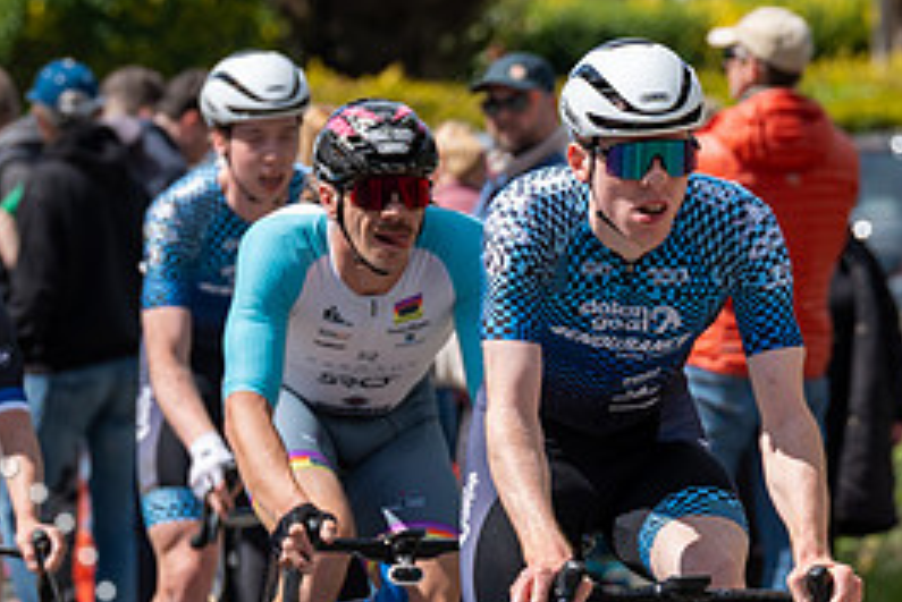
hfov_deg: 3.7
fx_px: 13888
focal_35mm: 554
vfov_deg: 2.5
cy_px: 380
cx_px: 418
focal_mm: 200
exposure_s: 1/1000
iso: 250
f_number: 5.6
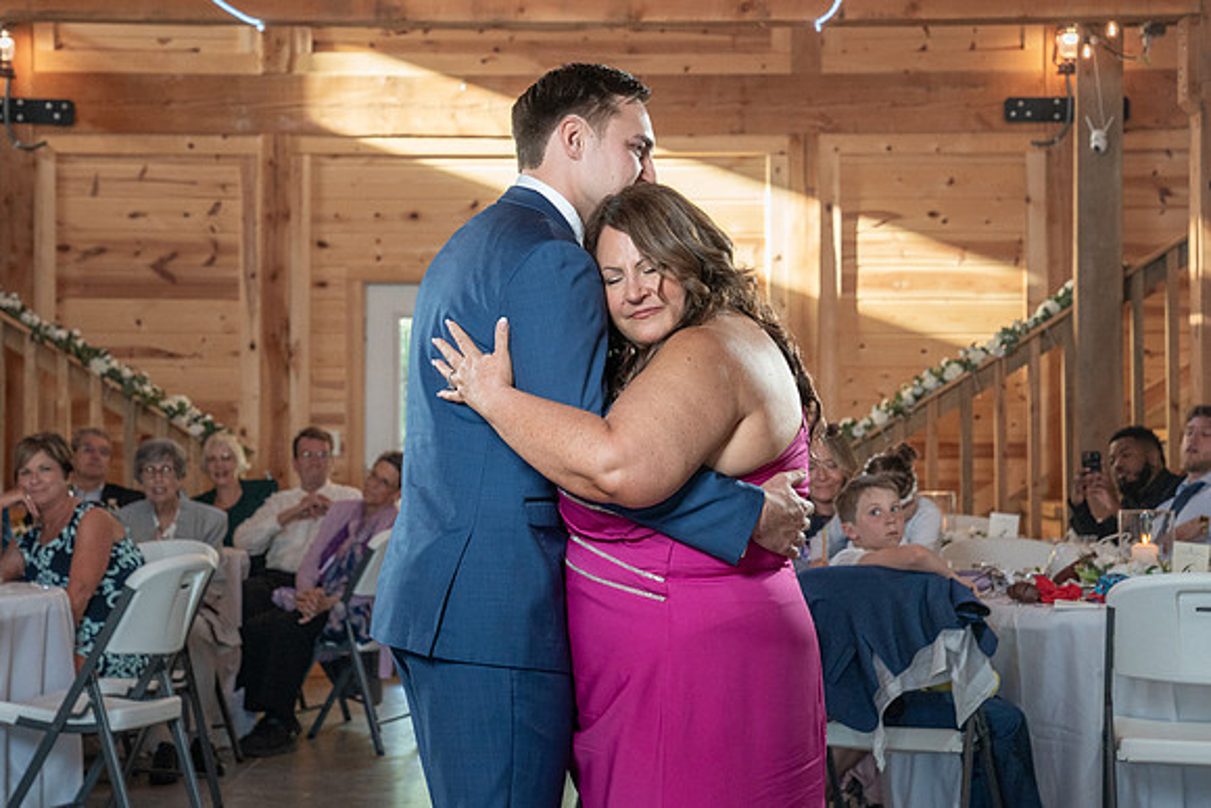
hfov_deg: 25.1
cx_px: 617
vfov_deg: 16.9
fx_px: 2721
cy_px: 350
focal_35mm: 81
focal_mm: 70
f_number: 5.6
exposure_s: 1/200
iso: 2000
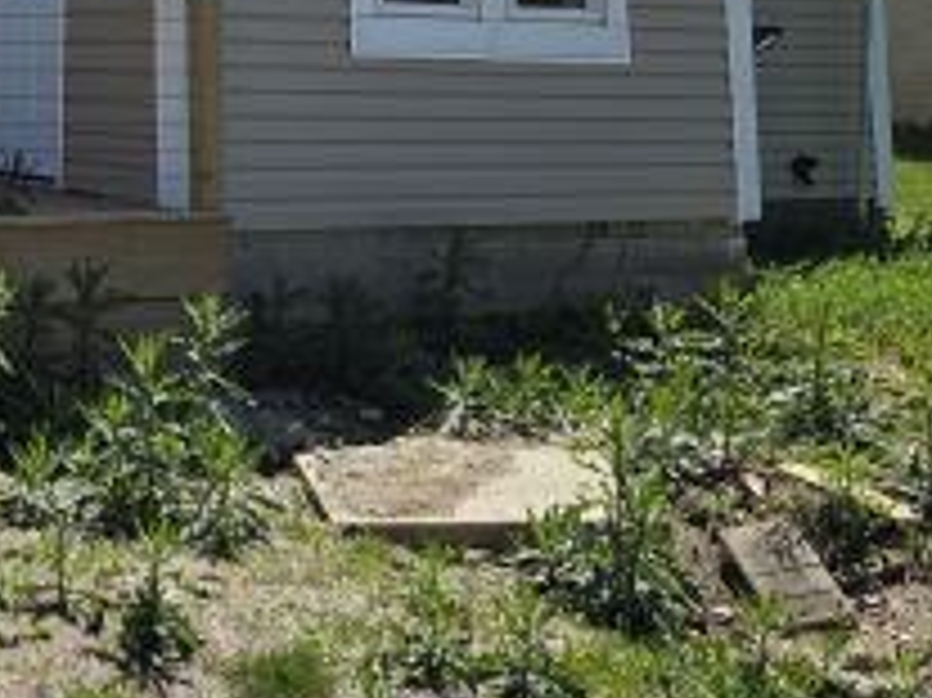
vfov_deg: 19.0
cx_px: -263
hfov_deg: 23.4
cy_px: -95
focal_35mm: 74
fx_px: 1991
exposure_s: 1/5699
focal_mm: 5.4
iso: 80
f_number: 1.8
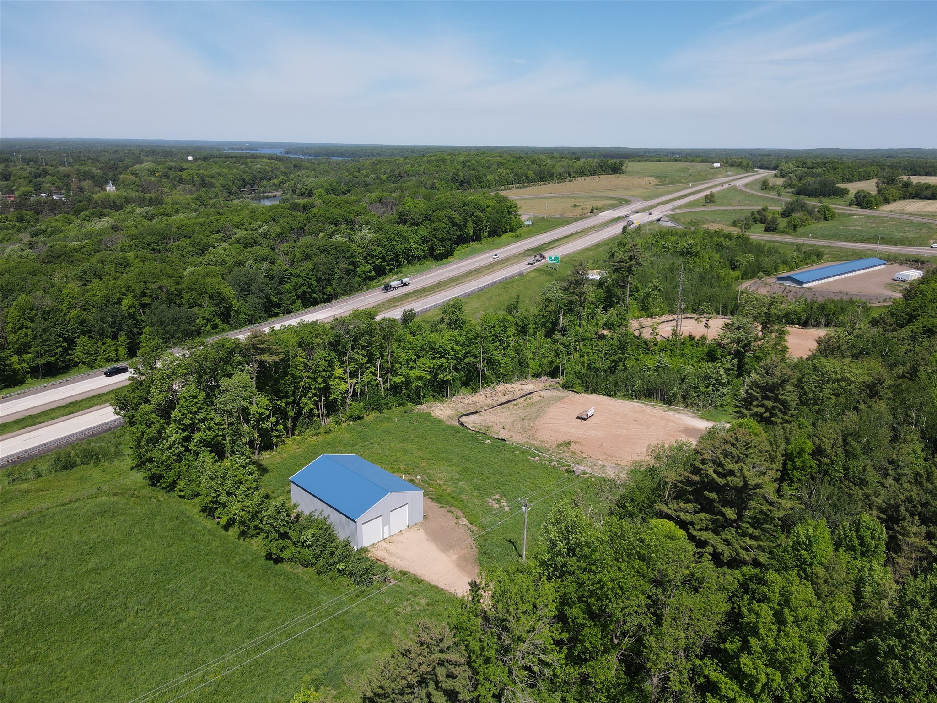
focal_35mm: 24
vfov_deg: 56.8
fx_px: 650
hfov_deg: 71.6
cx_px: 468
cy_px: 352
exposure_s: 1/725
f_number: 2.8
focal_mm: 4.5
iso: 100
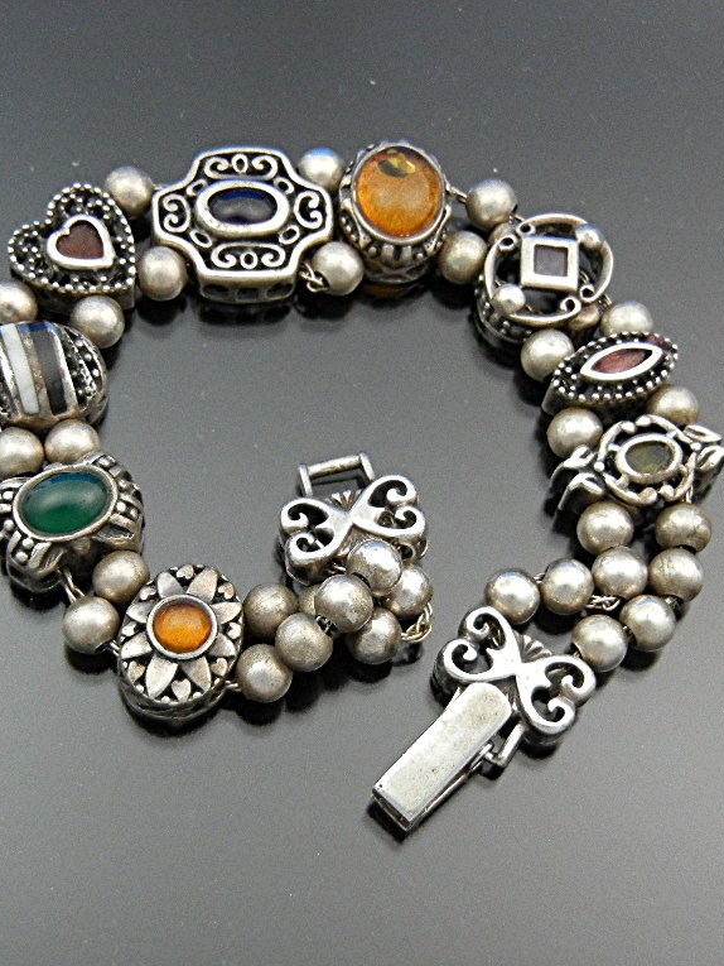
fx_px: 2202
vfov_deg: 24.7
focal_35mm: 79
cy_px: 482
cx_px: 313
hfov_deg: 18.7
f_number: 4
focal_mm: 10.6
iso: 400
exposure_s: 1/20.6
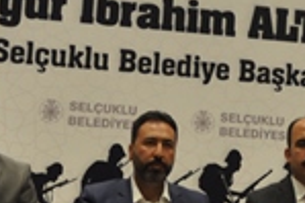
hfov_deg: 14.3
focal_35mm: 142
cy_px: 17
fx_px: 1202
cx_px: 285
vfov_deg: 9.6
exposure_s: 1/60
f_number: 4
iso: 640
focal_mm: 22
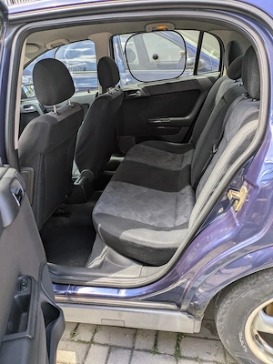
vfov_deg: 69.4
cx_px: 136
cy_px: 182
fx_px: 263
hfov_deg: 54.9
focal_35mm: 25
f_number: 1.89
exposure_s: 1/166
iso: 36
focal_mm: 5.43
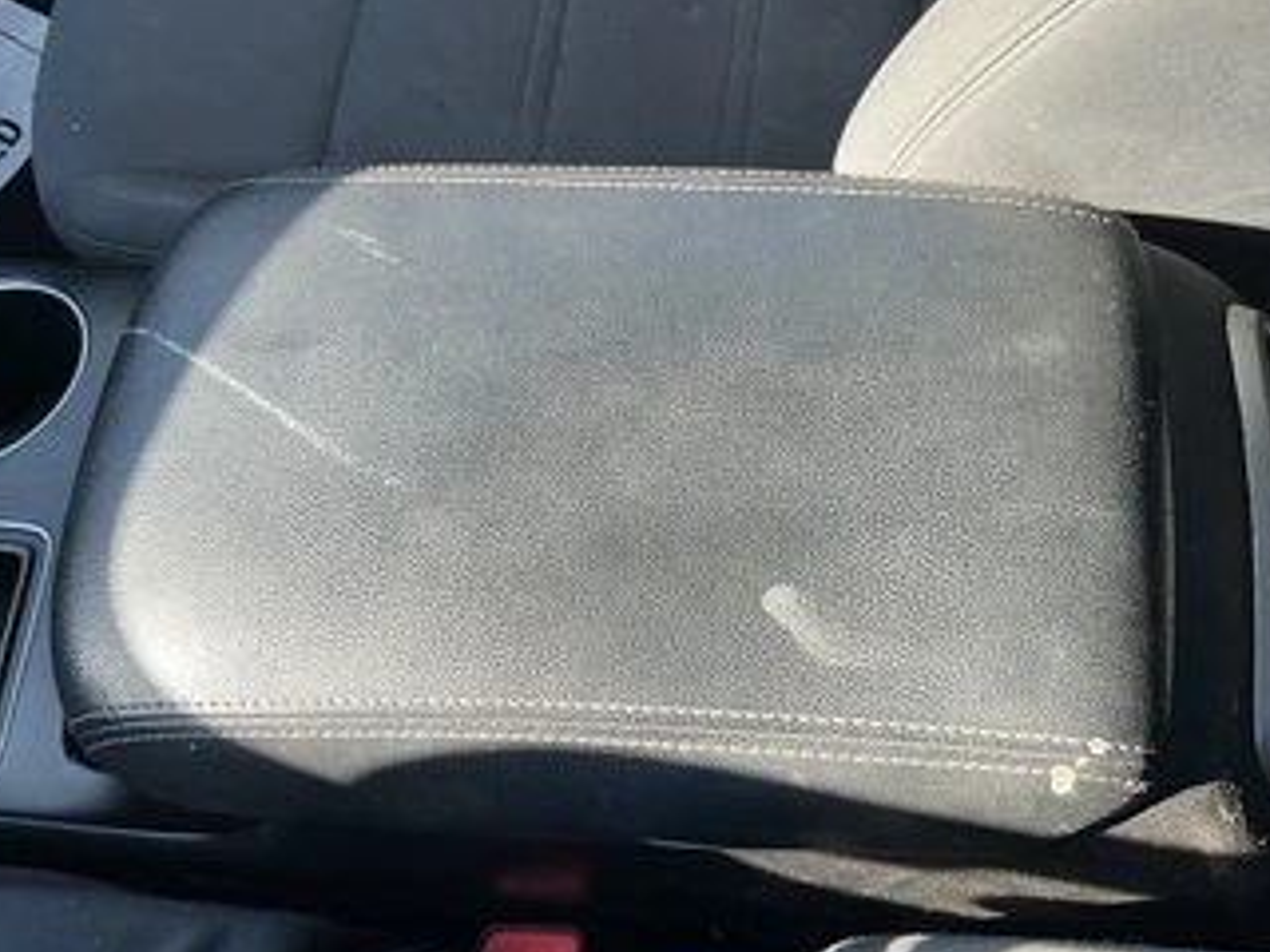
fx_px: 1284
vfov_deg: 40.7
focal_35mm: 35
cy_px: 448
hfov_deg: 52.6
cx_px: 667
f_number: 1.8
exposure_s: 1/122
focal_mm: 3
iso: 25
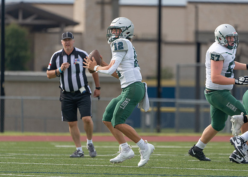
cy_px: 92
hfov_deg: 4.1
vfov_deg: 2.9
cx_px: 154
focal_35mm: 491
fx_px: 3460
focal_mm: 400
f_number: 5.6
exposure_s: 1/1250
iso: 320
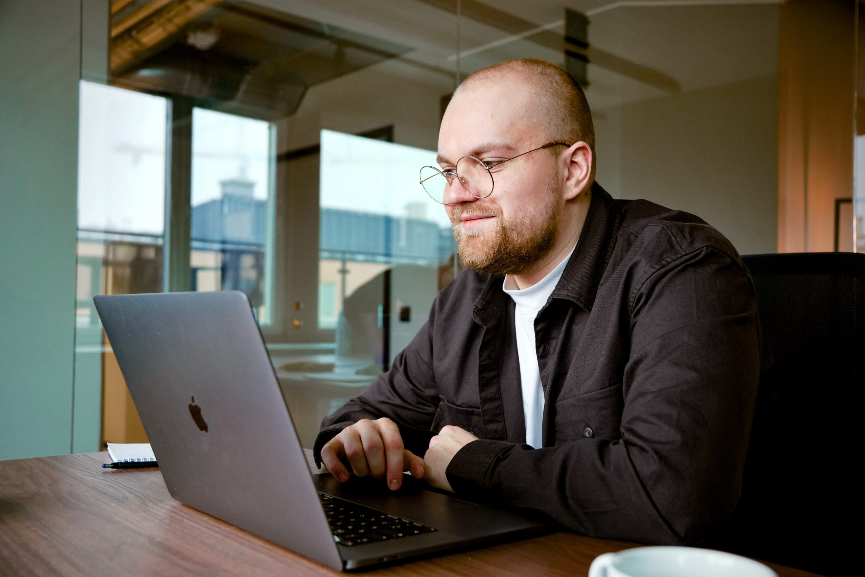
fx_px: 829
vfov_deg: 38.4
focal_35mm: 34
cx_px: 432
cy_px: 288
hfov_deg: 55.1
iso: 800
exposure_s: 1/40
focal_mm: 23
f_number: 2.8
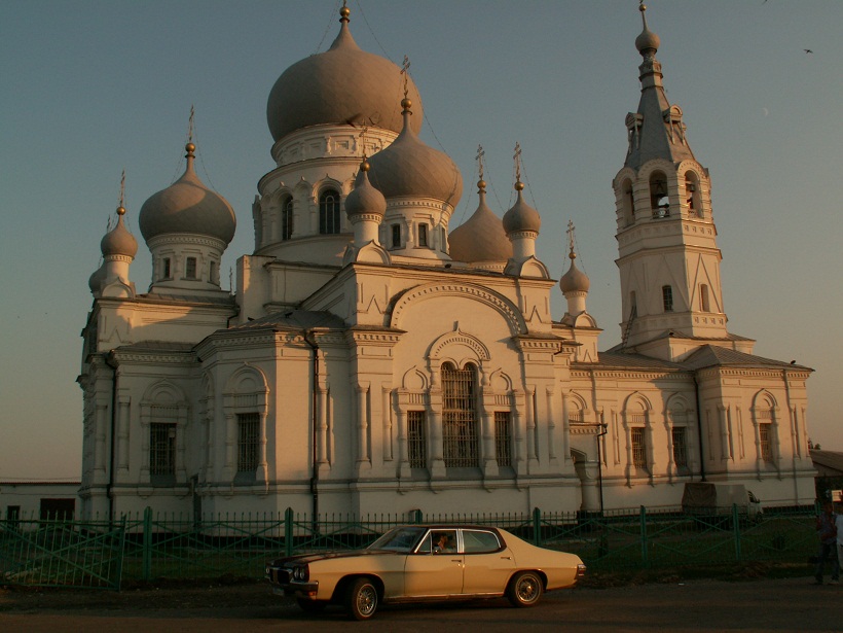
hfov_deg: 52.6
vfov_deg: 40.7
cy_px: 316
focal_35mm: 35
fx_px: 852
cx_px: 422
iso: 50
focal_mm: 5.86
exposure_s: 1/200
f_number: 6.3
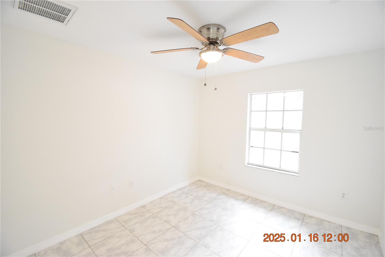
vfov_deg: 77.3
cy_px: 128
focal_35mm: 15
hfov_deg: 100.4
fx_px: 160
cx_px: 192
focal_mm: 10
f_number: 3.5
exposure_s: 1/60
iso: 2500
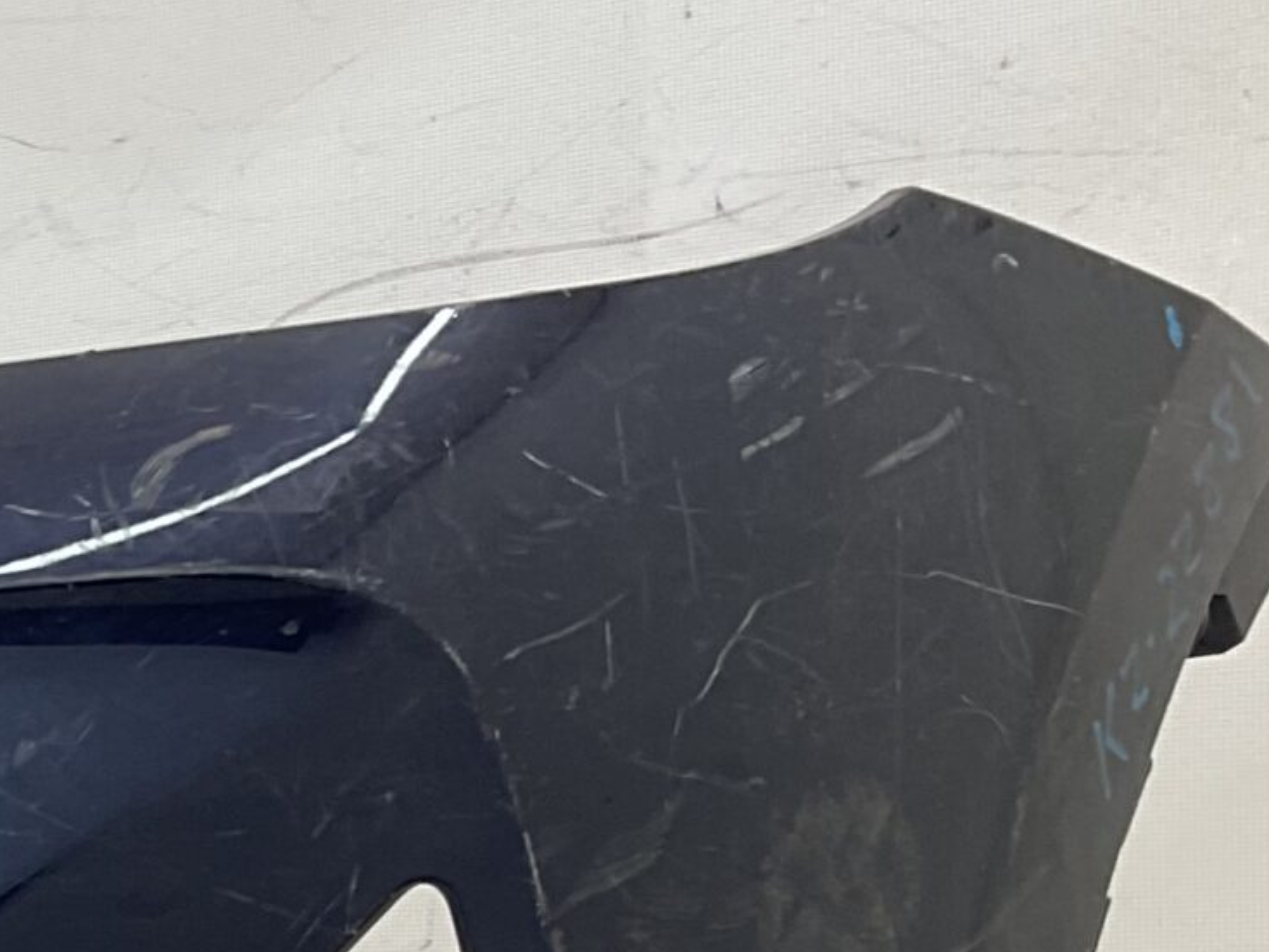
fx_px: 3702
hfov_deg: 17.1
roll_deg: +6.5
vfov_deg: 14.0
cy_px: 1263
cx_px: -753
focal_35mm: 101
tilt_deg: -11.0
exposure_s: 1/120
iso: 20
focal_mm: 3
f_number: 1.8
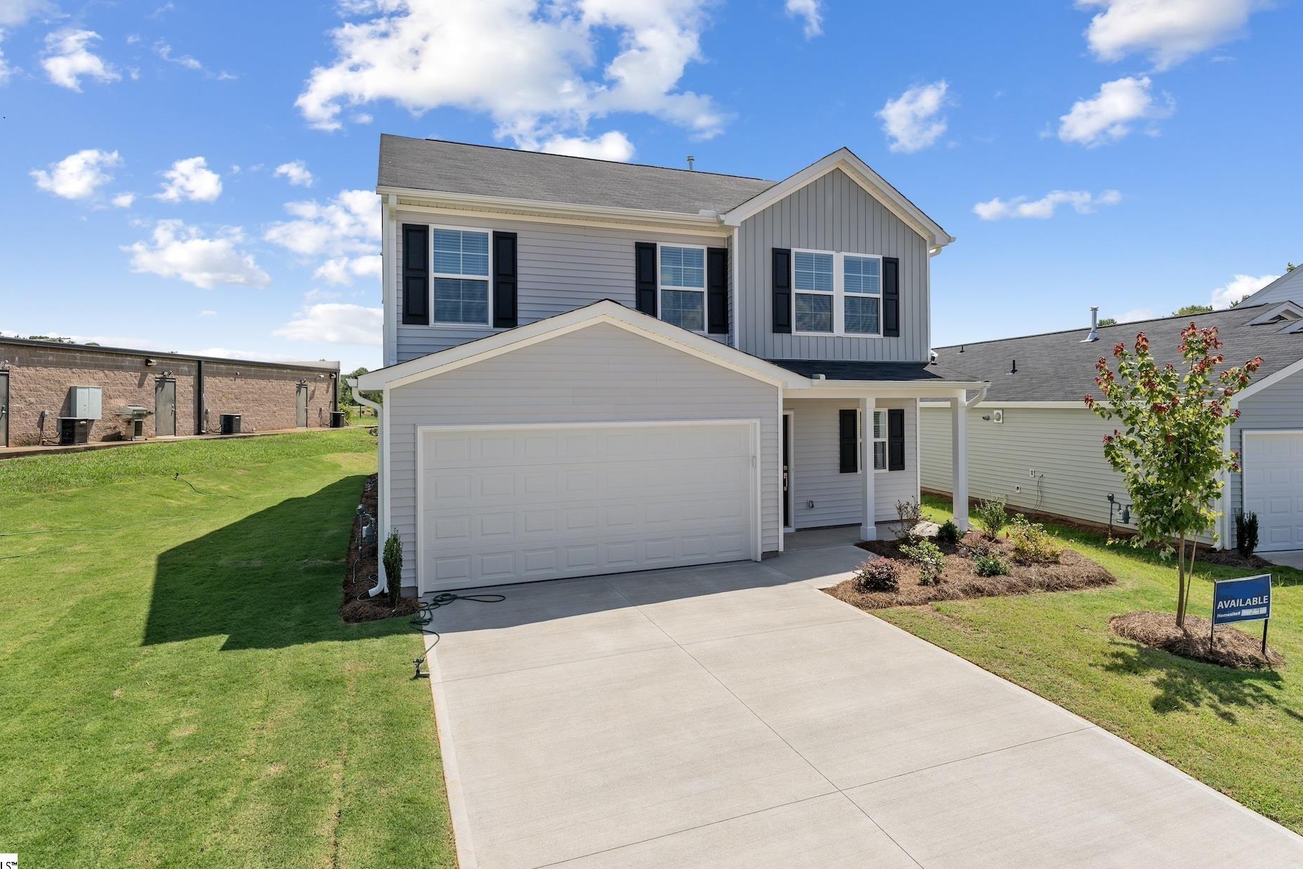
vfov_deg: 65.8
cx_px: 642
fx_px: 671
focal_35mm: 19
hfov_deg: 88.3
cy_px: 415
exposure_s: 1/640
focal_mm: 17.5
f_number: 5.6
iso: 100
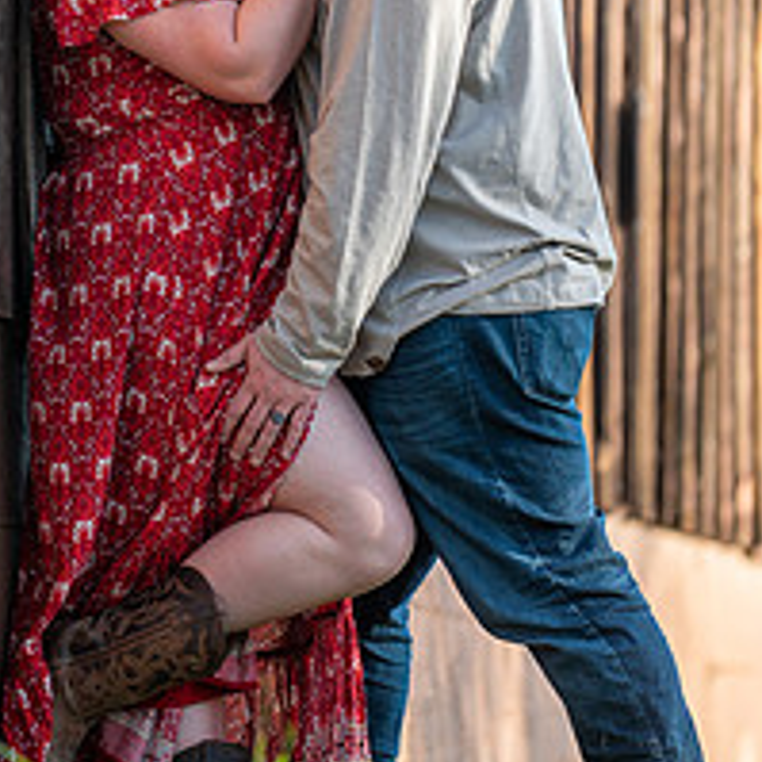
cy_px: 107
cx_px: 299
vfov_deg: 4.5
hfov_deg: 4.6
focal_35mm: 385
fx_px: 9588
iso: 50
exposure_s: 1/250
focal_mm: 200
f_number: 2.8
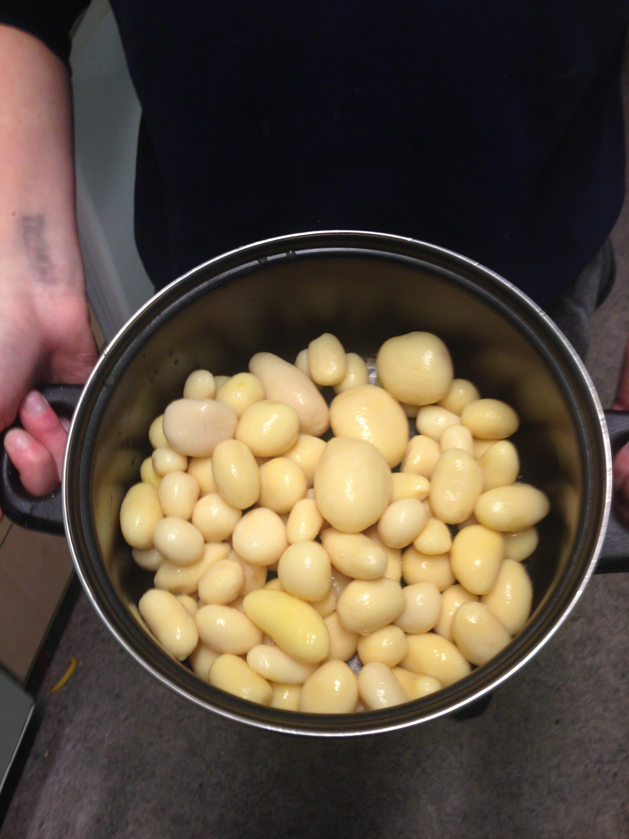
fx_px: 800
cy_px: 420
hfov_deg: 42.9
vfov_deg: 55.4
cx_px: 314
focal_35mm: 33
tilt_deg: -52.1
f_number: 2.4
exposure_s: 1/24
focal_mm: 4.12
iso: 50
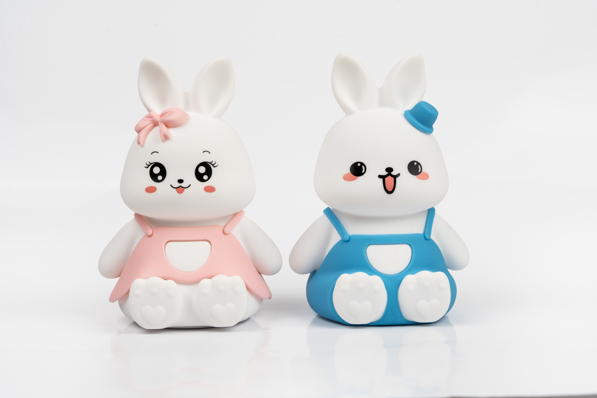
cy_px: 199
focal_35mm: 66
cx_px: 298
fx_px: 1091
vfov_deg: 20.7
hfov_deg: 30.6
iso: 400
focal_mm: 65.8
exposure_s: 1/100
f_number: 13
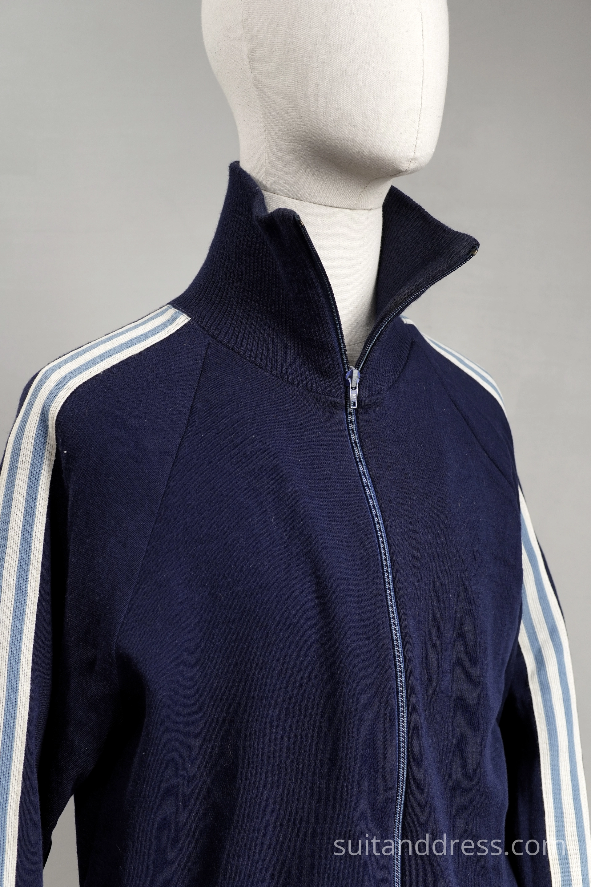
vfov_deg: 41.1
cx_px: 296
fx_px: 1182
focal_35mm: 48
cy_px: 444
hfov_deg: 28.1
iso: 400
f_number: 4.5
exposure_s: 1/80
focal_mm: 32
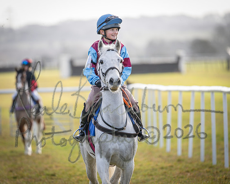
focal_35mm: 483
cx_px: 105
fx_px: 3289
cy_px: 85
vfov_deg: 3.2
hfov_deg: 4.0
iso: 400
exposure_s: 1/640
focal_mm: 400
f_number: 4.5
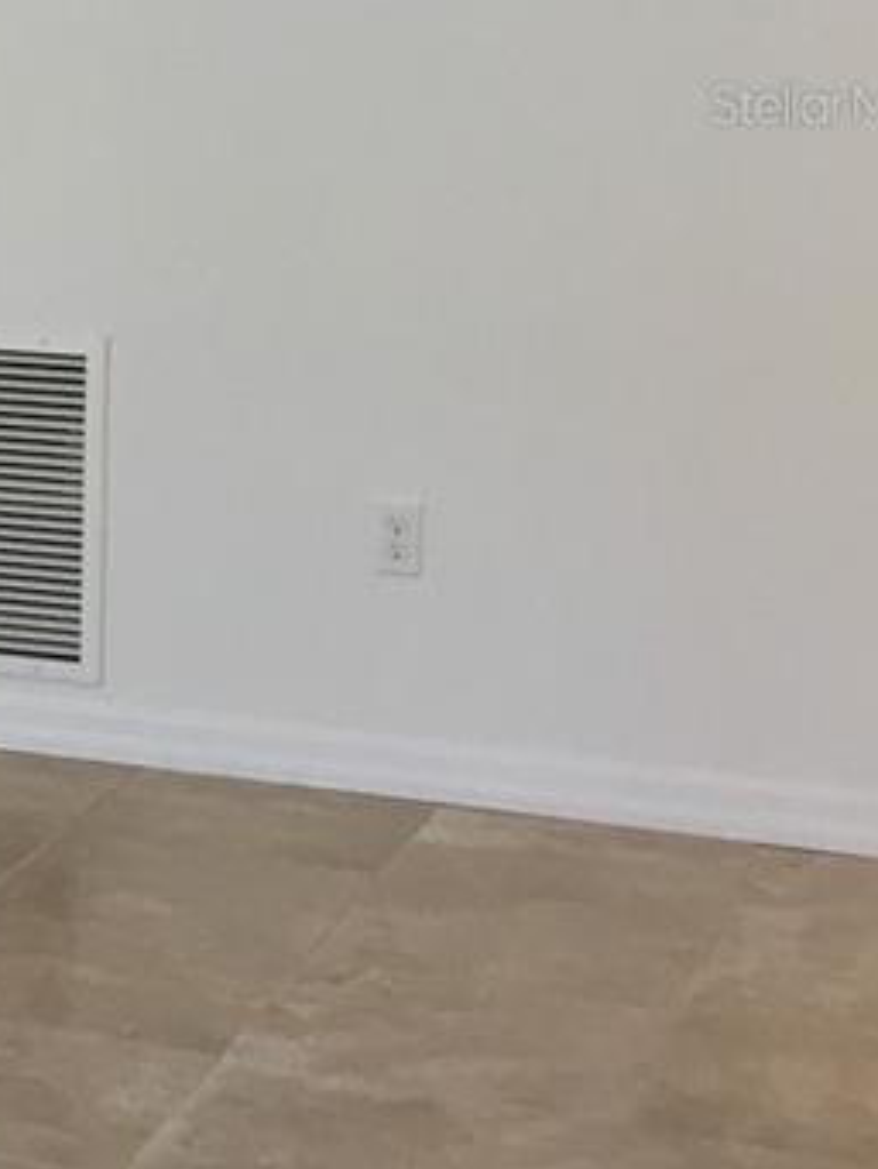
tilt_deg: -4.6
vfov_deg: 18.9
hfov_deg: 13.4
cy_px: 103
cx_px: -590
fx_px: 3447
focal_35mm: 102
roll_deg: -1.1
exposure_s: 1/33
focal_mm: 4.15
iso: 25
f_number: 2.2
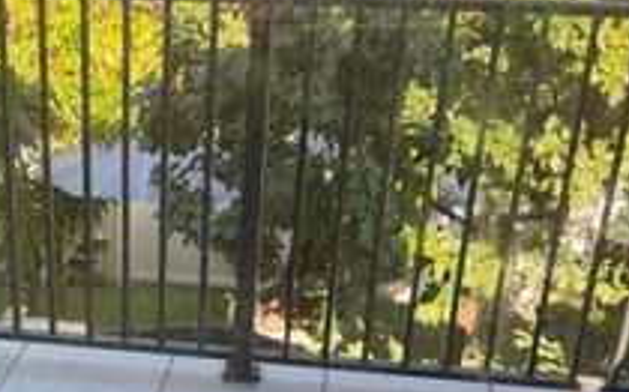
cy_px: 426
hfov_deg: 28.0
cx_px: 129
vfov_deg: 17.5
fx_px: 1234
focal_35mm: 72
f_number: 1.78
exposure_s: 1/470
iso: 100
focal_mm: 6.76
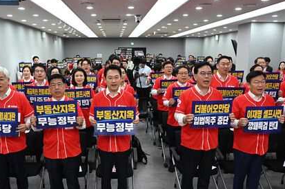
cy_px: 120
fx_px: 301
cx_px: 128
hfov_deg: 50.6
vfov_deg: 34.8
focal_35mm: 38
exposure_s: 1/250
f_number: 7.1
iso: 2000
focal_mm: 28
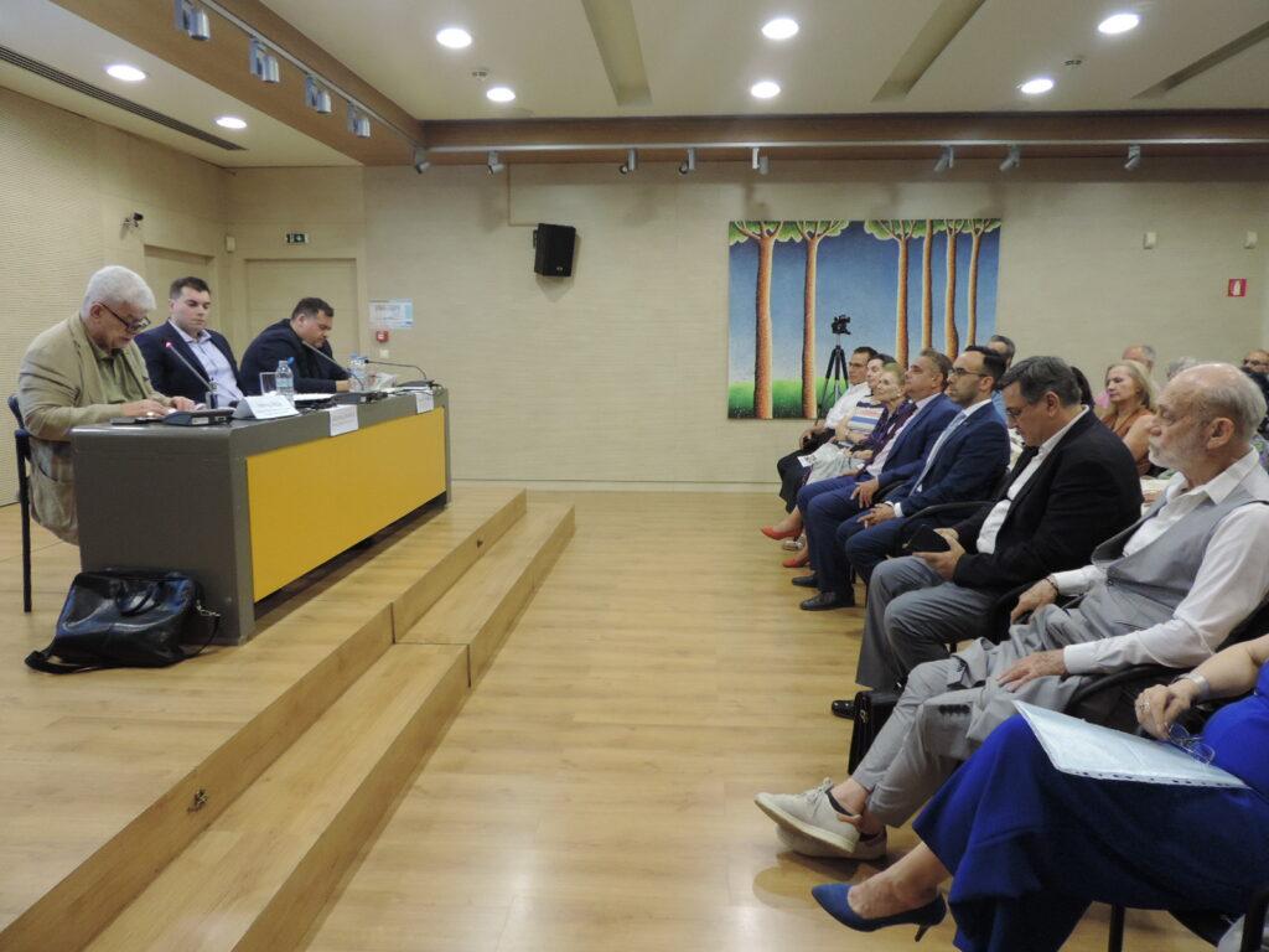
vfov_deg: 56.8
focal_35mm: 24
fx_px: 880
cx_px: 634
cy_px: 476
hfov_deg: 71.6
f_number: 3
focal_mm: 4.3
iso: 400
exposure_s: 1/30
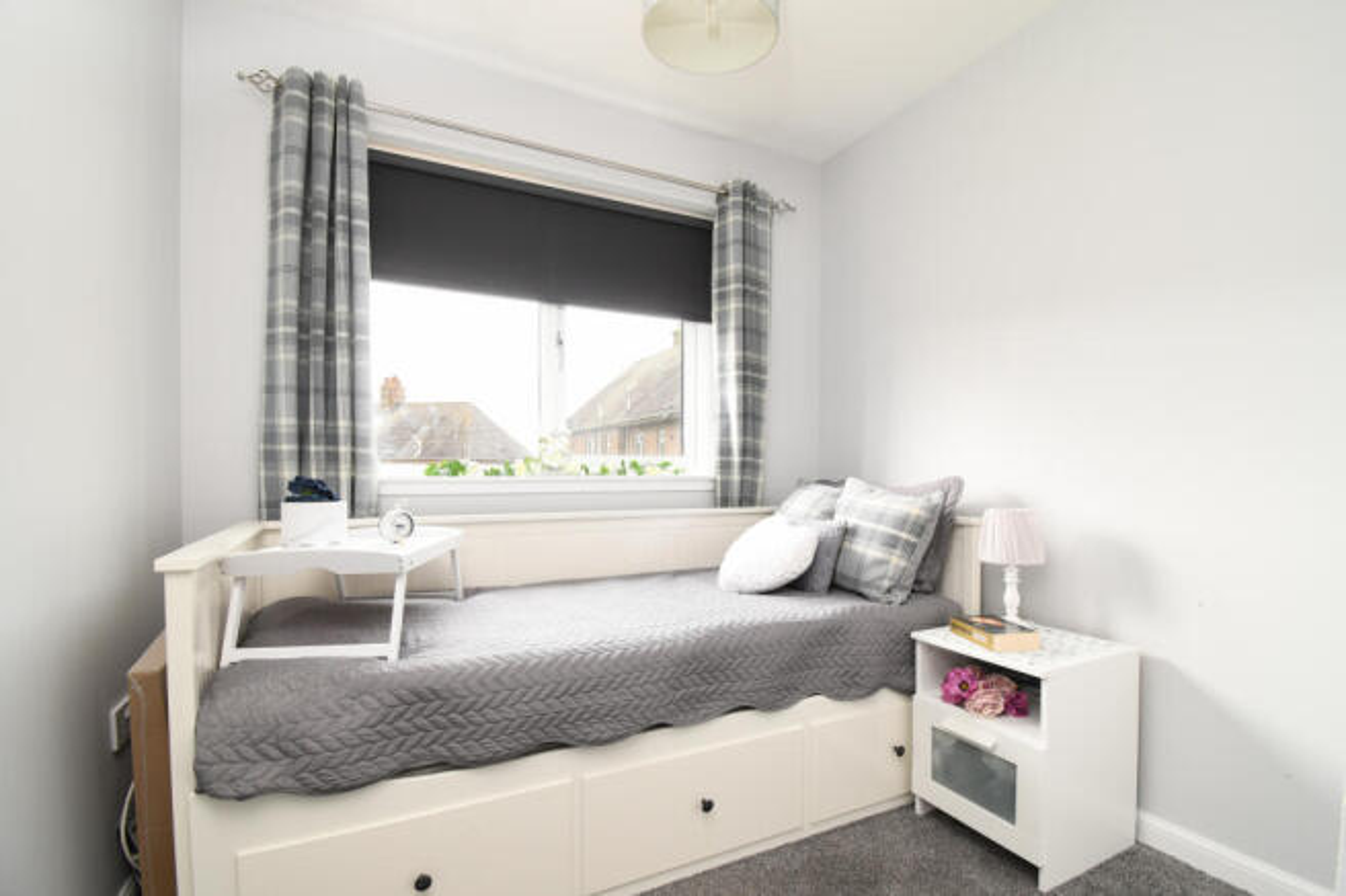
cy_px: 448
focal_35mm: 15
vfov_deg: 77.3
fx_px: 561
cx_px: 673
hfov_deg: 100.4
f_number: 9
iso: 320
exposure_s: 1/8
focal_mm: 10
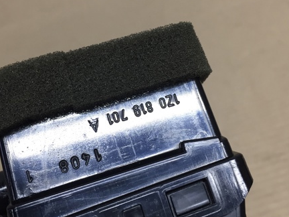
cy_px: 108
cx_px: 137
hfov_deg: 43.8
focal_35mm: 43
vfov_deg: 33.6
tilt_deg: -47.0
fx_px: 359
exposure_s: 1/33
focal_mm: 4.15
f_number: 2.2
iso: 40
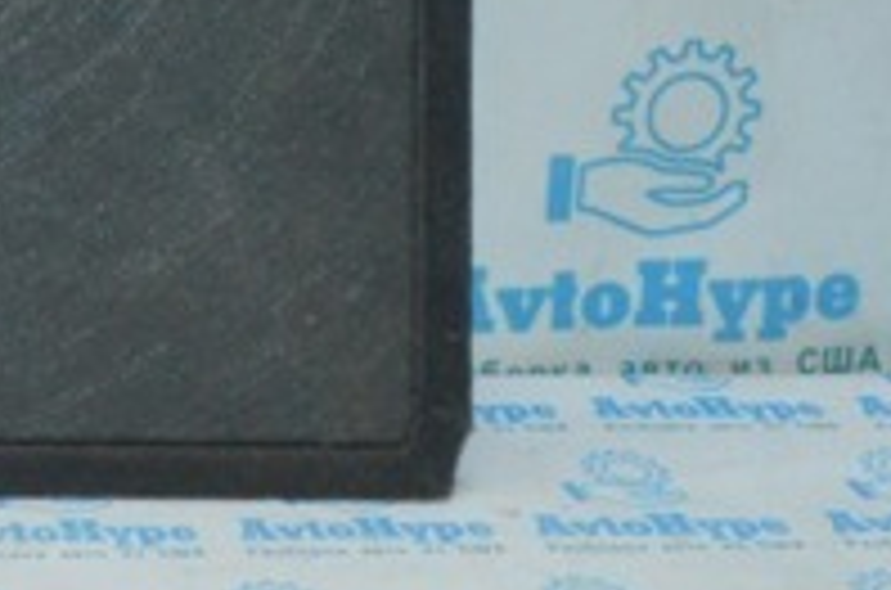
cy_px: -318
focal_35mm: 97
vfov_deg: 13.2
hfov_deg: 18.5
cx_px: -464
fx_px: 2395
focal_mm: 20
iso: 5600
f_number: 22
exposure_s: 1/40
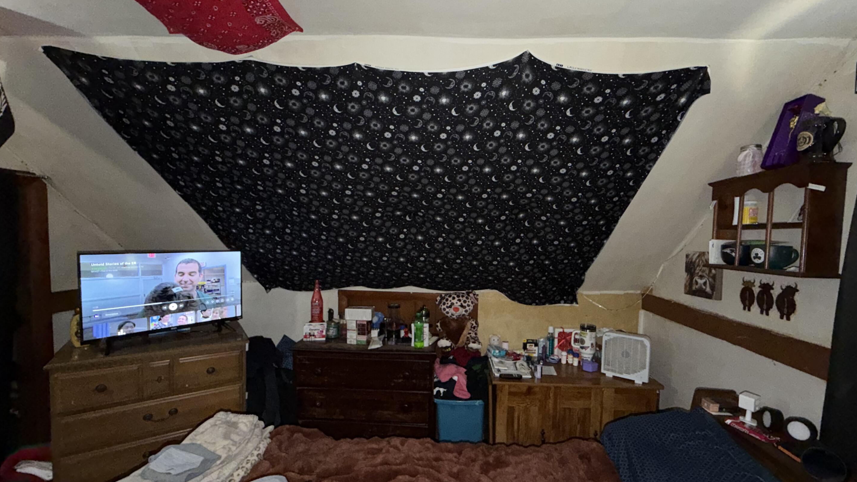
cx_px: 443
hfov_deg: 99.3
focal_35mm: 16
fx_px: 364
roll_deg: -1.0
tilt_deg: -3.8
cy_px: 258
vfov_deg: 67.0
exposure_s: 1/30
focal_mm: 2.22
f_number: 2.2
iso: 200
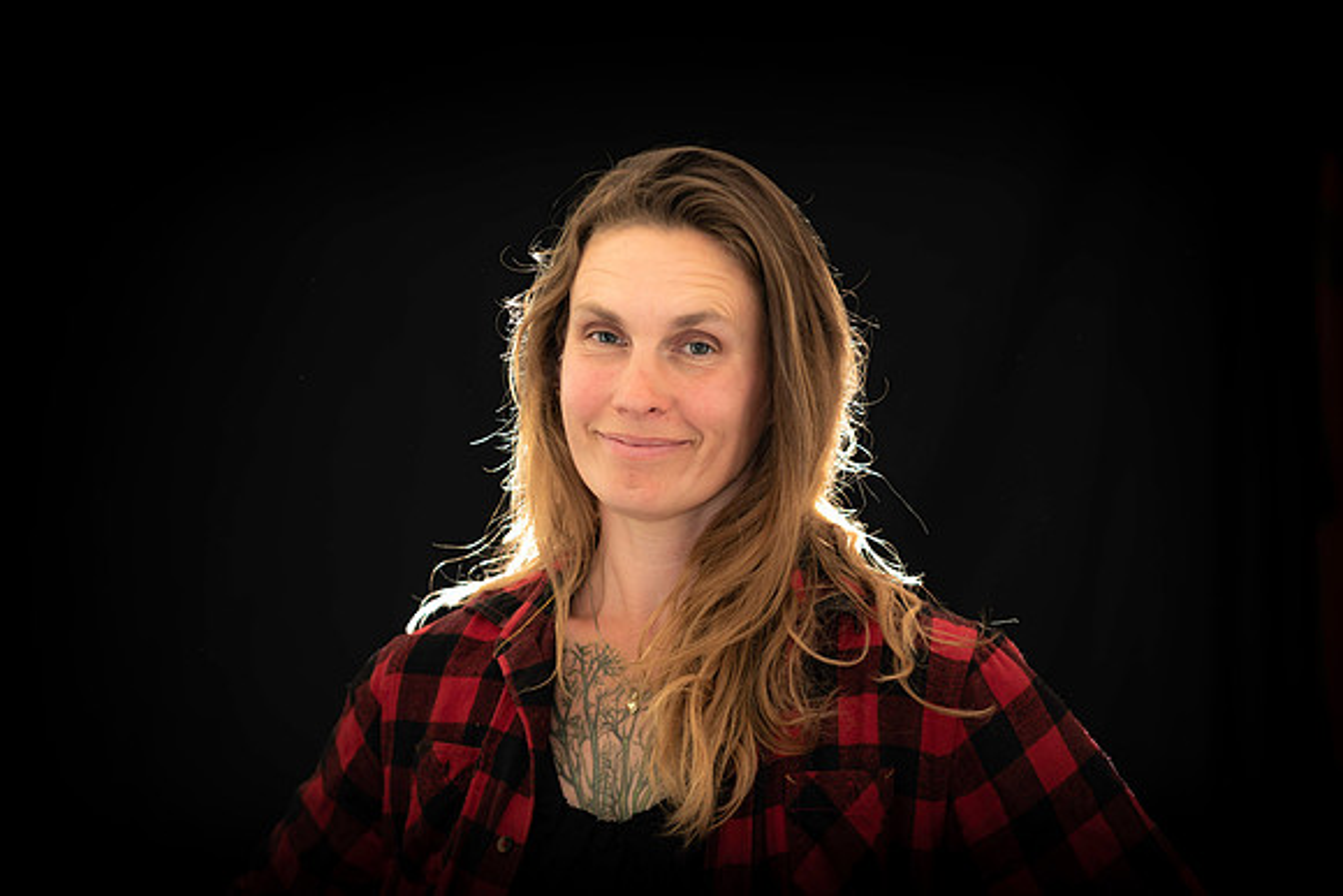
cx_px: 672
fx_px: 6343
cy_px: 448
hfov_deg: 12.1
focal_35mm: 170
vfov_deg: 8.1
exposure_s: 1/30
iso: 50
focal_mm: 170
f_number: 2.8
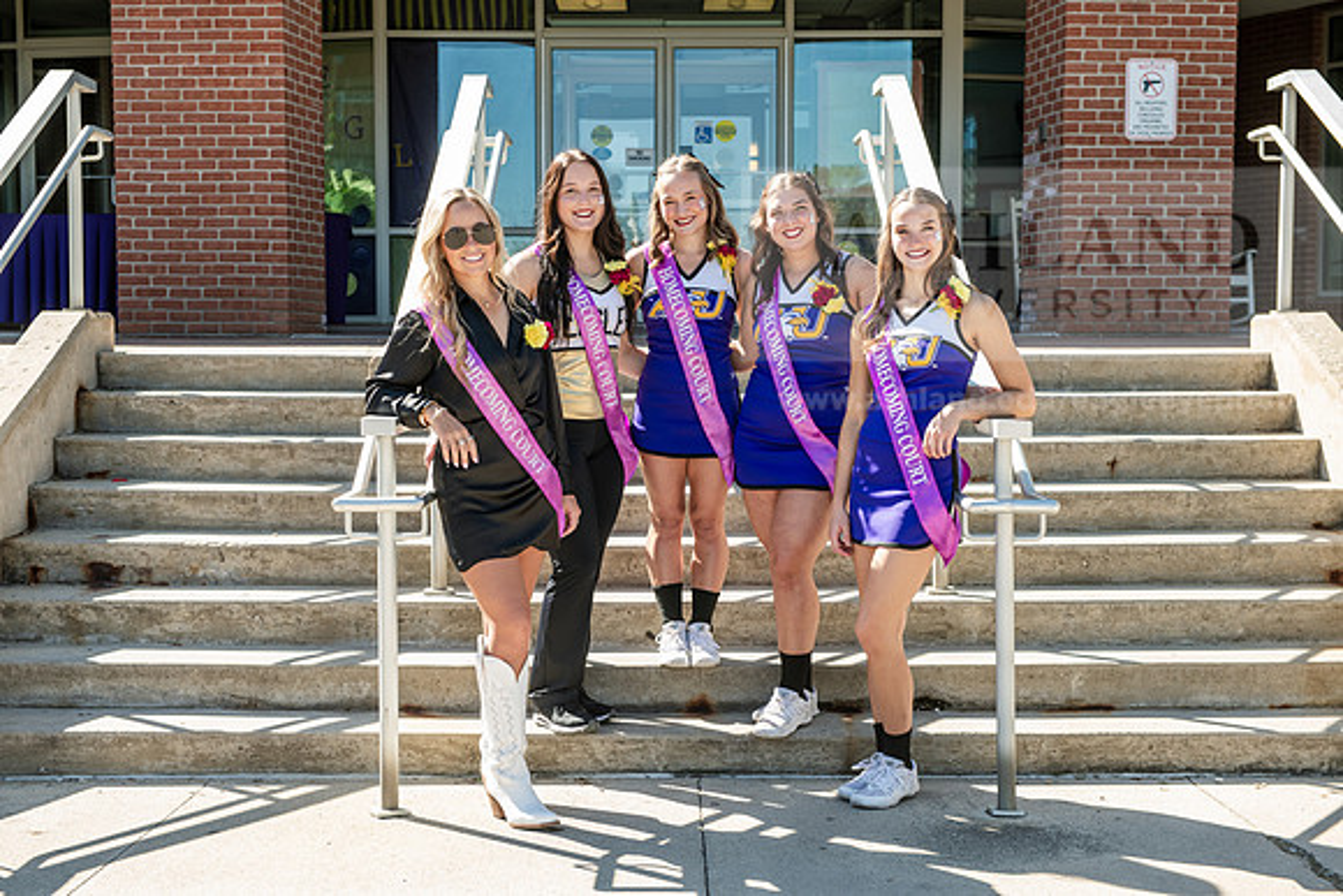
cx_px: 672
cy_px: 448
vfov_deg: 24.2
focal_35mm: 56
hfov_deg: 35.6
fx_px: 2090
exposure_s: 1/250
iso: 250
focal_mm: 56
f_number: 5.6
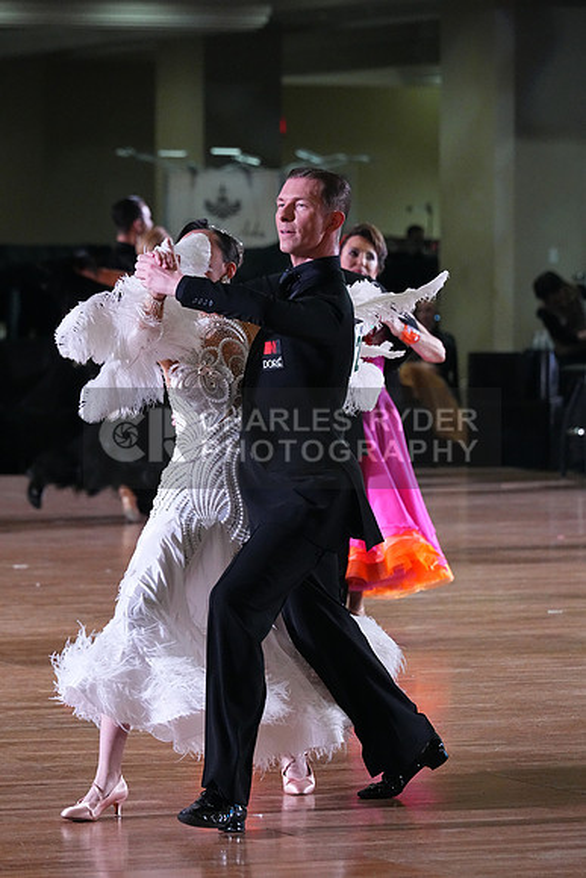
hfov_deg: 6.9
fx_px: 4880
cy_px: 439
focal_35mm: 200
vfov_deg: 10.3
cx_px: 293
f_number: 6.3
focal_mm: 200
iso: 10000
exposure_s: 1/400
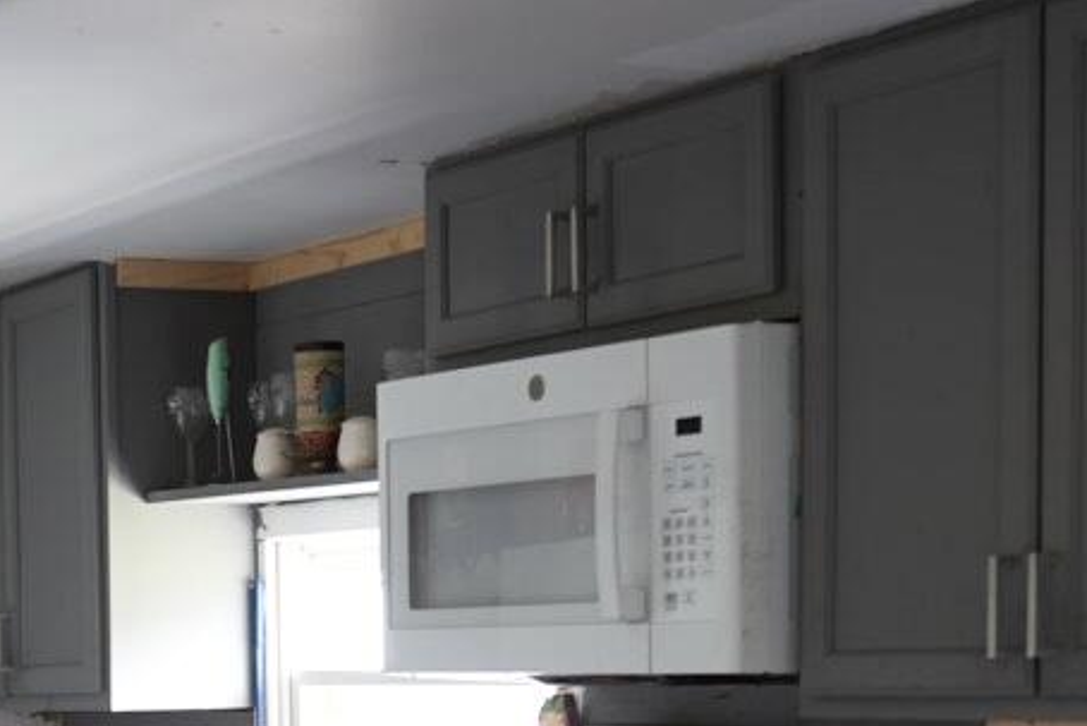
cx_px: -79
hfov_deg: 21.8
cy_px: 1061
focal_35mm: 89
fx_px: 2688
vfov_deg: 14.4
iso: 100
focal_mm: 17
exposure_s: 1/5
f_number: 2.8
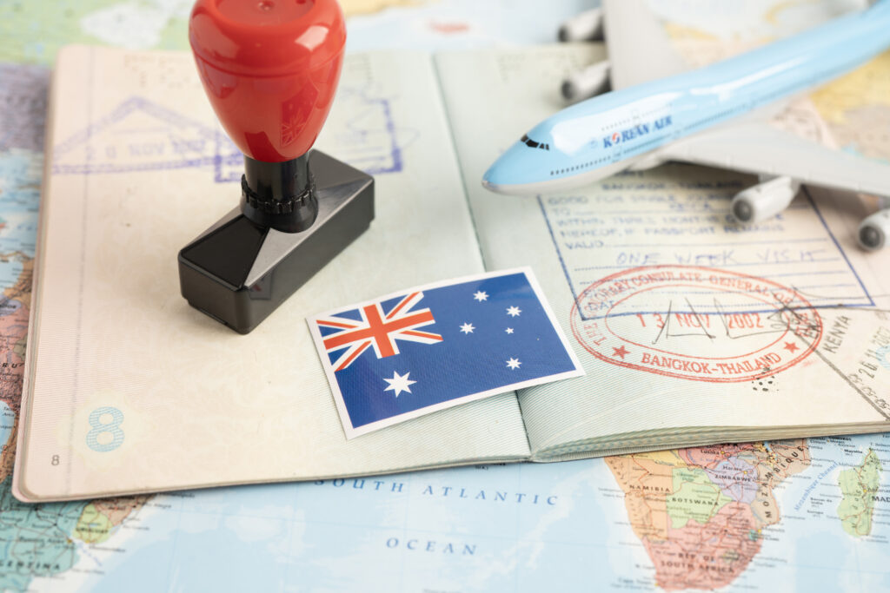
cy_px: 296
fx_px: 1236
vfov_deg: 27.0
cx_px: 445
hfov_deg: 39.6
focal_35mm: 50
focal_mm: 50
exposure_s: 1/100
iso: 100
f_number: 6.3
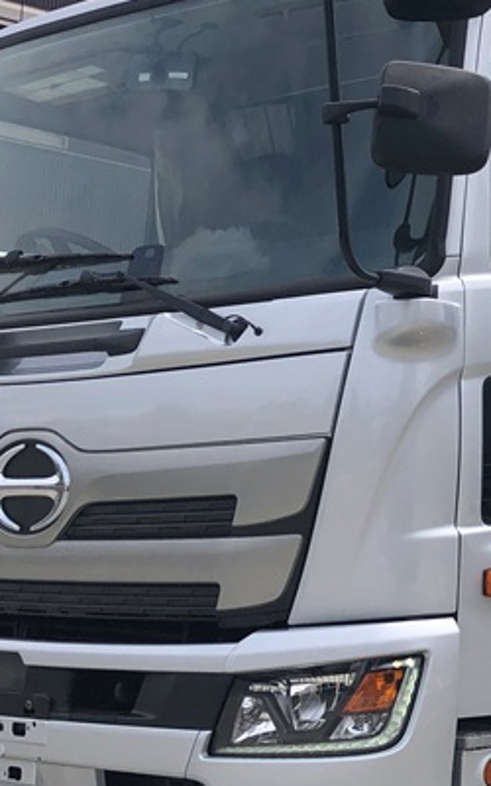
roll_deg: +0.2
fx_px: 1627
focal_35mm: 76
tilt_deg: +6.7
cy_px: 334
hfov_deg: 16.3
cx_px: 634
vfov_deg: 27.1
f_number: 1.8
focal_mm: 4
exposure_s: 1/3003
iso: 25
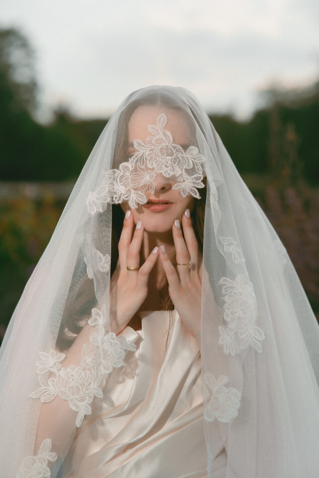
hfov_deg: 16.1
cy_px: 239
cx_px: 160
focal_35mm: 85
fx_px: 1130
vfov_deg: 23.9
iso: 100
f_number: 3.5
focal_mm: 85
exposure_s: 1/500
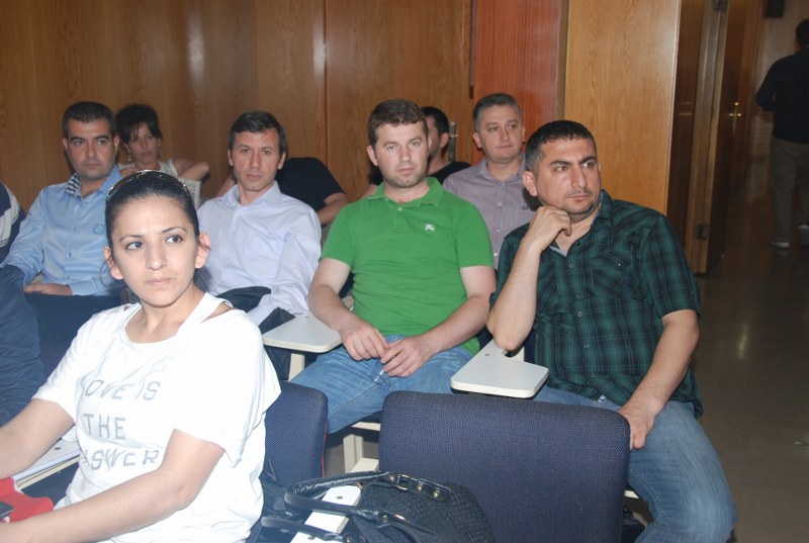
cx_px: 404
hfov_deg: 49.5
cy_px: 272
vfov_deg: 34.4
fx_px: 878
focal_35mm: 39
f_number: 4
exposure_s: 1/60
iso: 200
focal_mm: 26
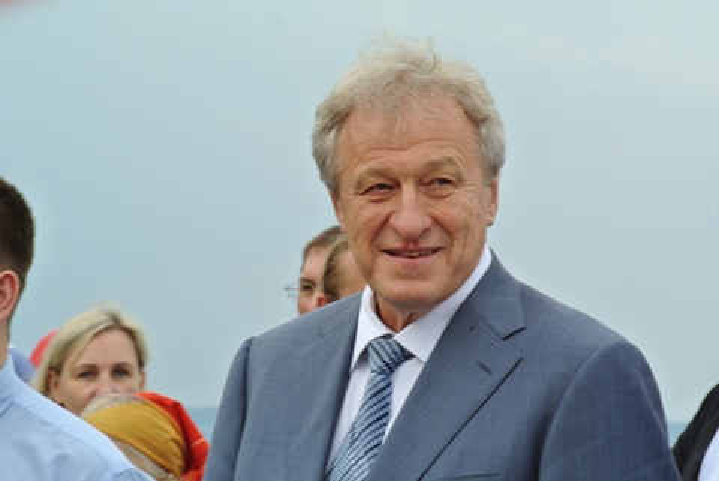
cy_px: 240
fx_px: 5937
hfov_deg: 6.9
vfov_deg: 4.6
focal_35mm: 297
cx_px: 360
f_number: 10
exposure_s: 1/60
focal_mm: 110
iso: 100
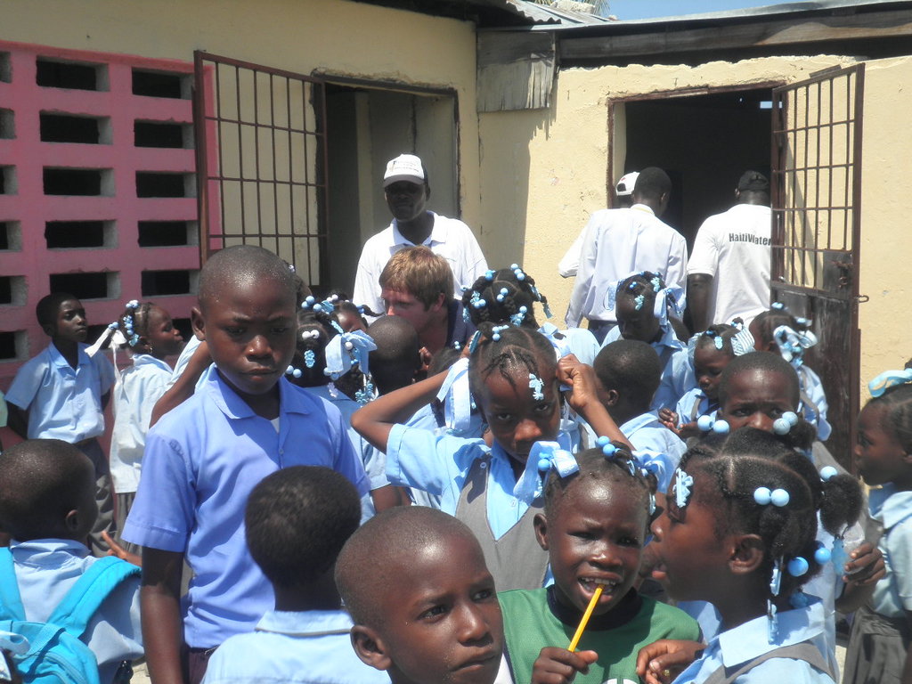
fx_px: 1133
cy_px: 342
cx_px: 456
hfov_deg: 43.9
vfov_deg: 33.6
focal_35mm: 43
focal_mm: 7.6
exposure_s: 1/80
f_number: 10.1
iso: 64
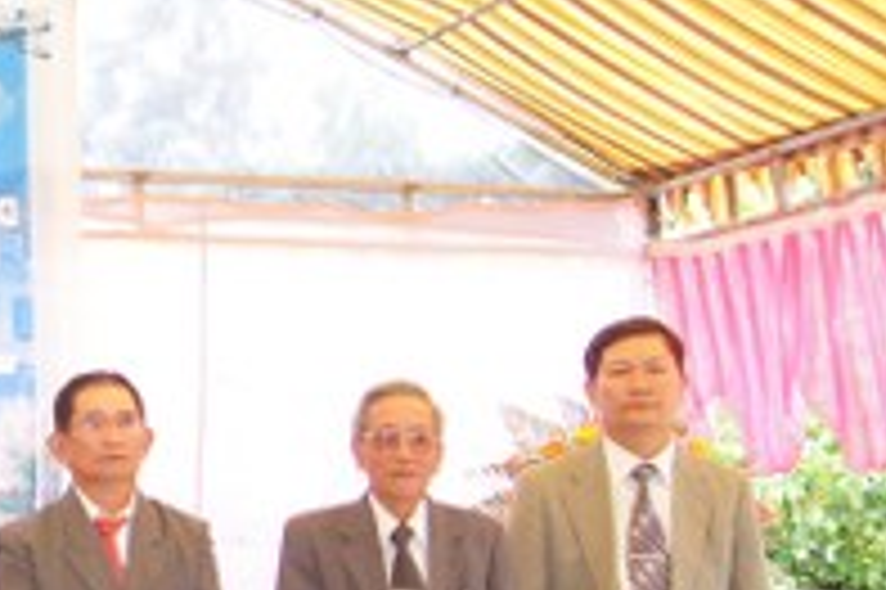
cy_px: 459
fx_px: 2262
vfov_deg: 14.8
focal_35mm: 92
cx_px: -346
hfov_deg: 19.9
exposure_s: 1/160
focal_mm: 22
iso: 400
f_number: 4
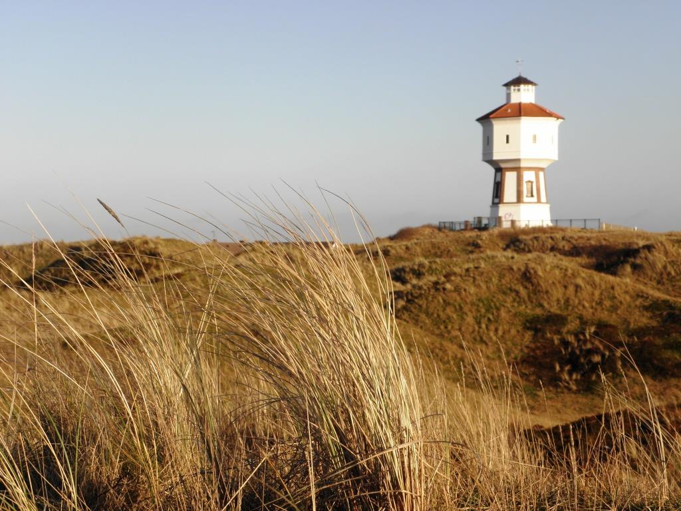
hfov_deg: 20.9
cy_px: 256
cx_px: 340
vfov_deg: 15.7
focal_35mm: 94
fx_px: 1849
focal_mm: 16.88
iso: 64
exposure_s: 1/200
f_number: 5.6
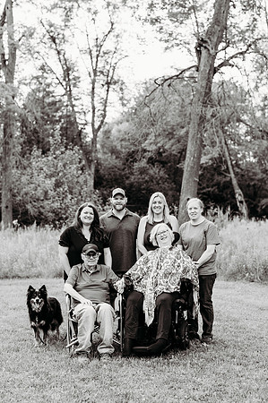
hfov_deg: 23.3
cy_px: 202
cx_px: 134
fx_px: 649
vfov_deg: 34.5
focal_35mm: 58
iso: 400
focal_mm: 58
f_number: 2.8
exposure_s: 1/320
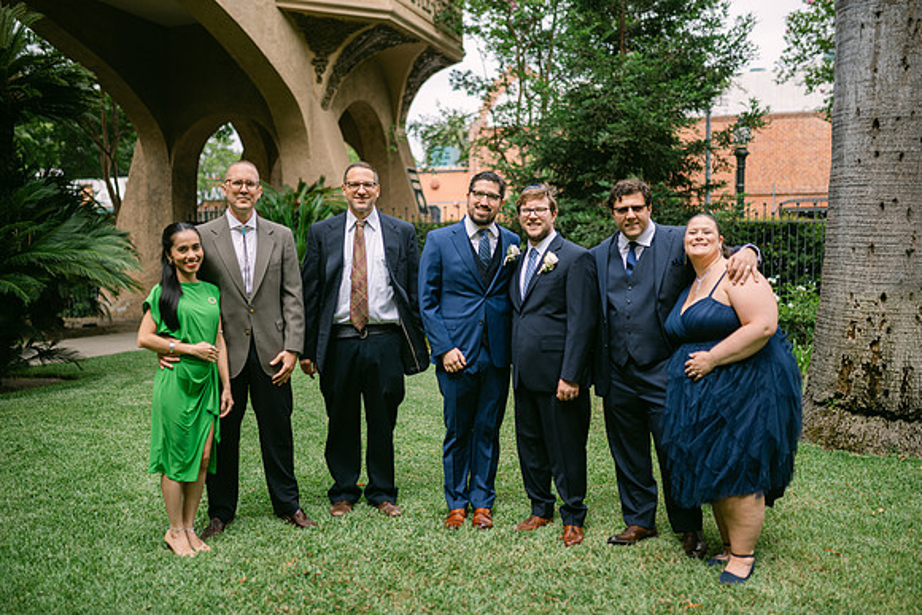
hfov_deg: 54.4
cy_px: 308
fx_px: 897
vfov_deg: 37.9
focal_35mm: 35
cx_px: 461
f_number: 1.4
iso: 72
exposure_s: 1/2000
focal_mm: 35
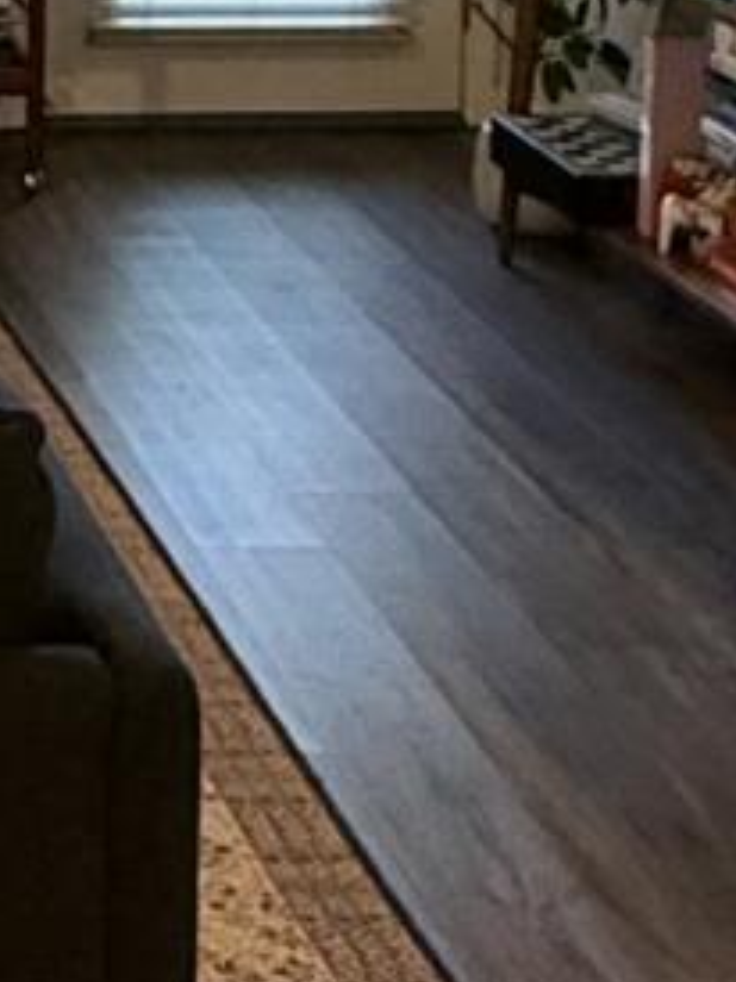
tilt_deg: -4.1
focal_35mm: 102
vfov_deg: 17.7
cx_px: -525
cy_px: -393
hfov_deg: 13.3
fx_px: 2894
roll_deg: -0.1
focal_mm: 2.22
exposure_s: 1/120
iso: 400
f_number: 2.2
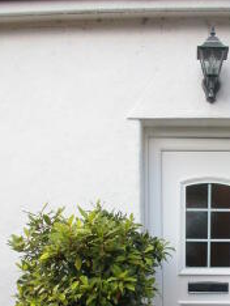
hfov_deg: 25.6
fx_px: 495
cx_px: 192
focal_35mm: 56
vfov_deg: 33.0
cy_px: 258
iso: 100
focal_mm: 7.7
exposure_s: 1/113
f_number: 3.5
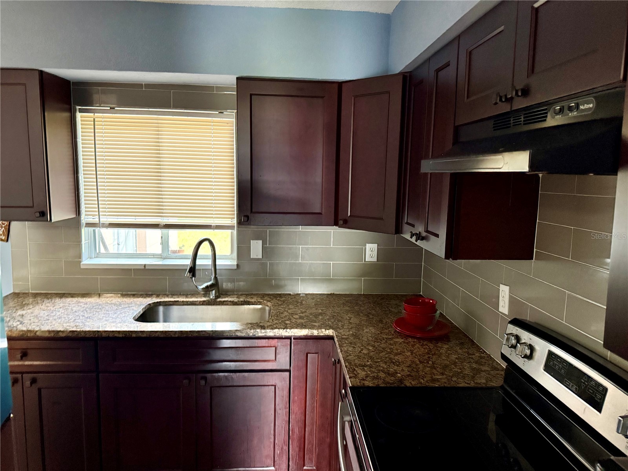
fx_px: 435
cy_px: 236
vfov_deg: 56.8
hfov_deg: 71.6
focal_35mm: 24
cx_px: 314
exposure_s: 1/46
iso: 800
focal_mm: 6.76
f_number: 1.78
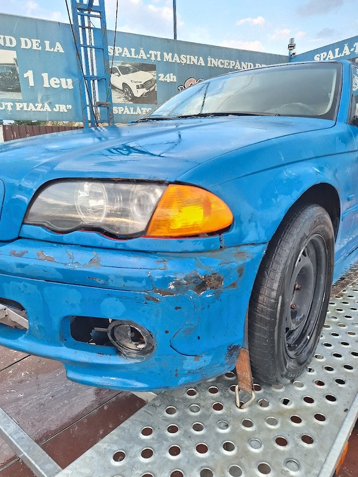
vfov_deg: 73.9
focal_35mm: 23
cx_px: 179
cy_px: 238
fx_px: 317
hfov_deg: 58.9
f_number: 1.8
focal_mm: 5.54
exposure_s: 1/125
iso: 40
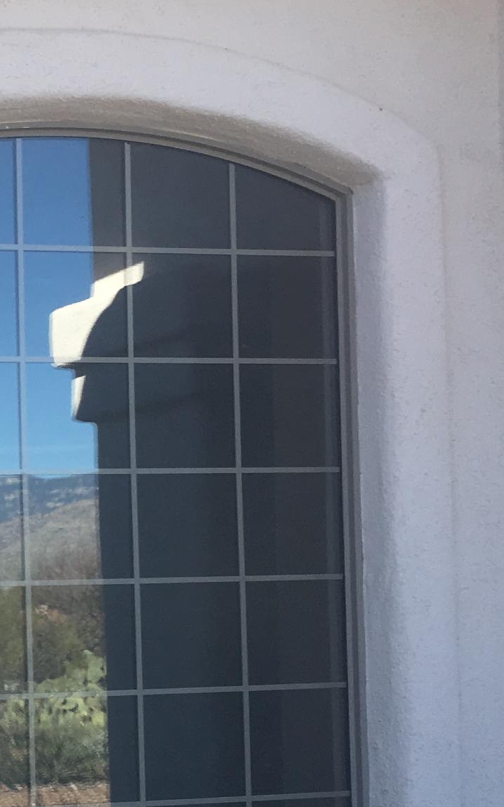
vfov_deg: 25.5
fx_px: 1759
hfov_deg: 14.4
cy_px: 604
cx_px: -394
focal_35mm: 80
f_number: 2.2
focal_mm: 4.15
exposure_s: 1/455
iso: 25
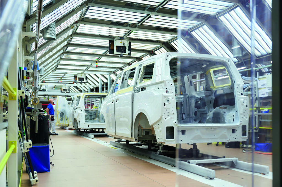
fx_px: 282
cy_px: 94
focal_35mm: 36
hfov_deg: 53.2
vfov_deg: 36.8
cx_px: 141
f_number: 2.8
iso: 125
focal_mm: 36
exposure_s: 1/200
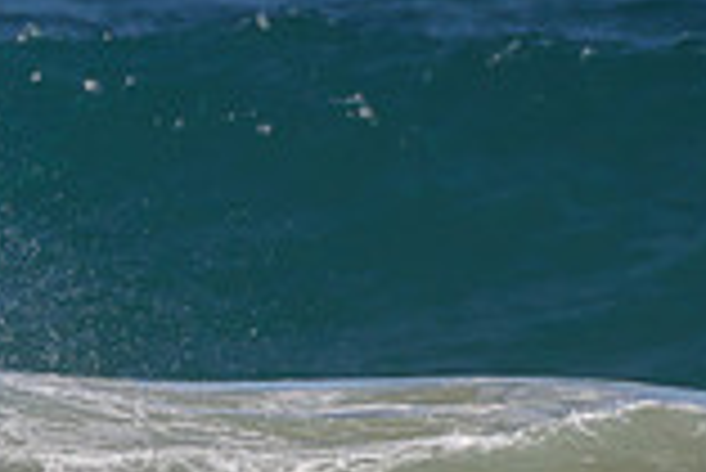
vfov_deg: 0.4
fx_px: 72352
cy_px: 816
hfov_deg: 0.6
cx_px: -22
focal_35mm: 3686
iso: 360
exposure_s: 1/1250
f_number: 11
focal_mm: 1000
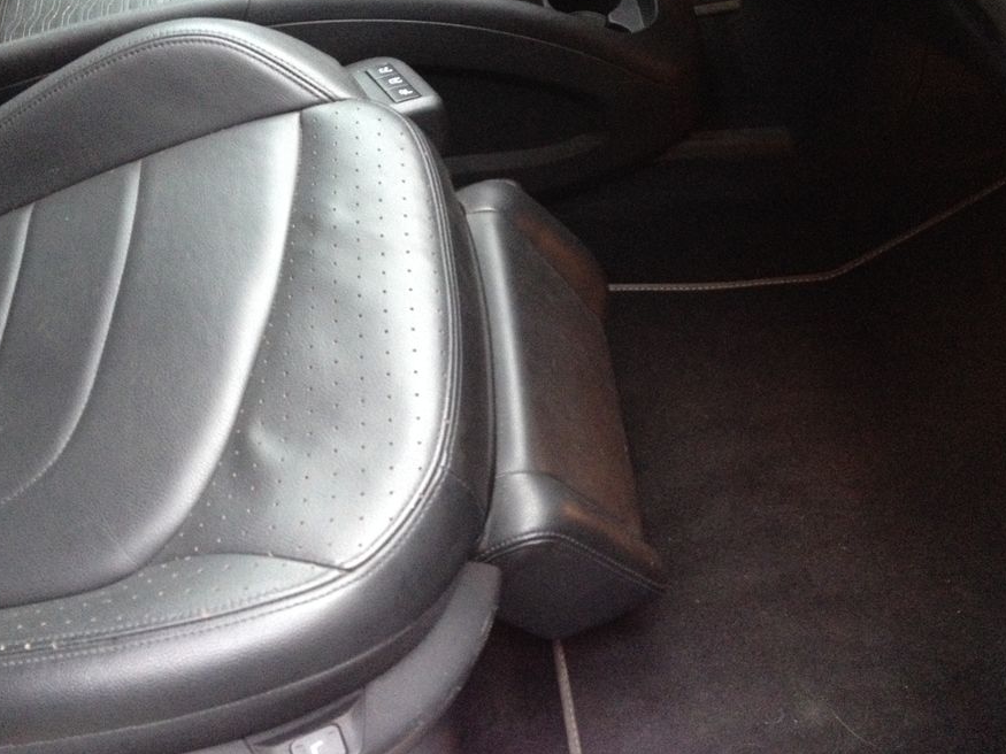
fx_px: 1162
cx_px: 454
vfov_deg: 35.9
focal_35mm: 40
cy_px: 359
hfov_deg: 46.7
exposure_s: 1/15
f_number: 2.4
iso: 500
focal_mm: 4.28
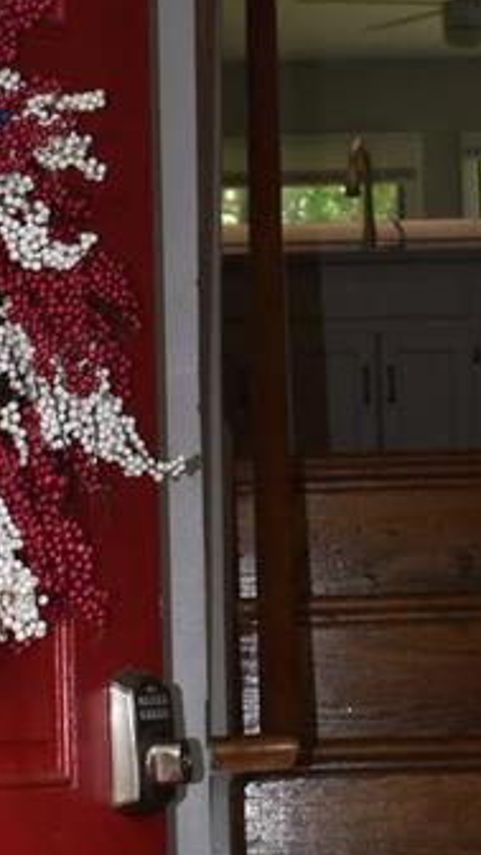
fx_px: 3583
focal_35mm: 158
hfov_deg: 7.6
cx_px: 489
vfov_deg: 13.6
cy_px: 313
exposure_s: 1/125
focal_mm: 22
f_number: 5.6
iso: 160
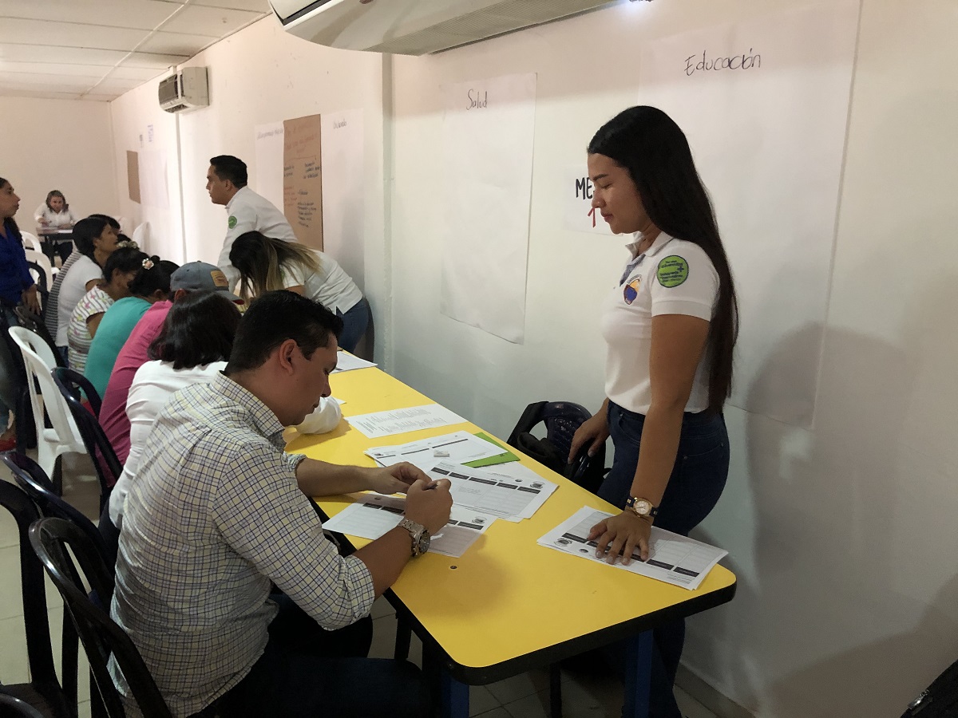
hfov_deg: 63.4
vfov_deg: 49.7
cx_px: 479
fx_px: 775
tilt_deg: -12.2
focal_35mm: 28
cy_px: 359
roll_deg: -0.1
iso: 80
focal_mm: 3.99
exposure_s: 1/15
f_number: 1.8
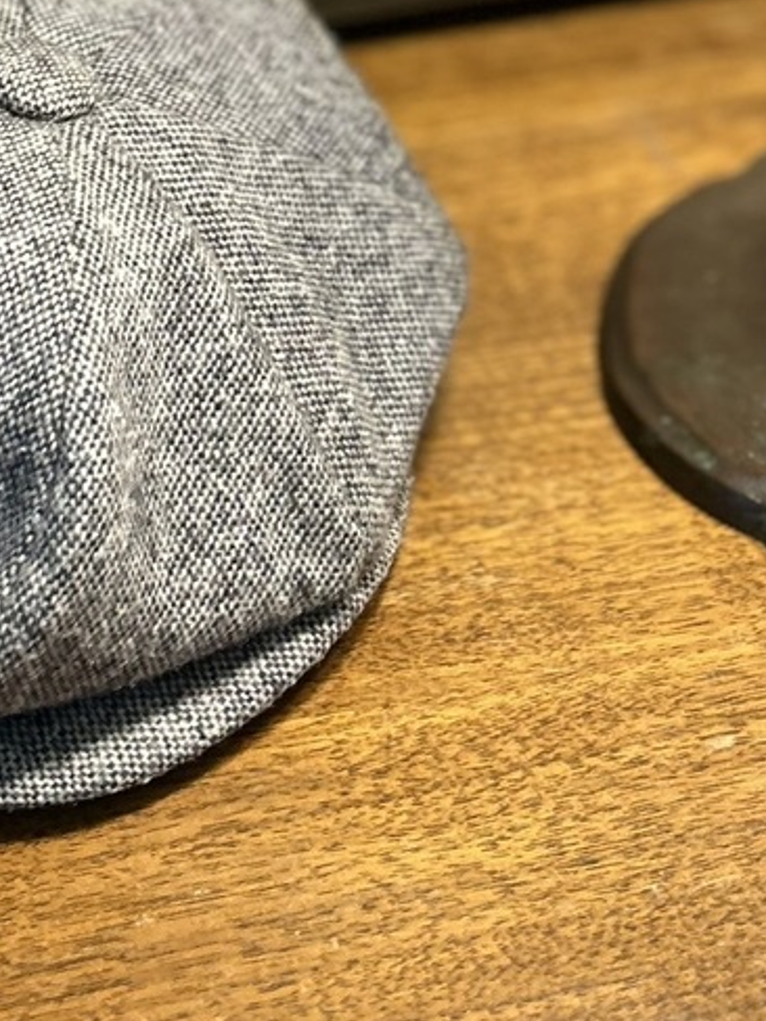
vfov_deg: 25.8
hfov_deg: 20.6
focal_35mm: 71
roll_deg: +4.6
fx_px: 2095
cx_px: 224
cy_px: -41
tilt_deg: -30.7
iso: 100
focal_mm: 5.7
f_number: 1.5
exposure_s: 1/120
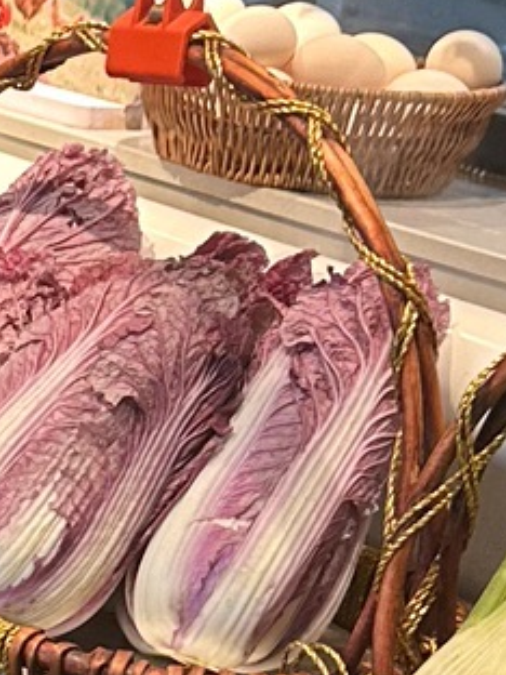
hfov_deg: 9.2
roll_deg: -2.2
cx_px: -420
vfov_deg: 12.7
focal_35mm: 154
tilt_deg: -17.7
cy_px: 679
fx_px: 3001
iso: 160
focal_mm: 6.86
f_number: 1.78
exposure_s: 1/100
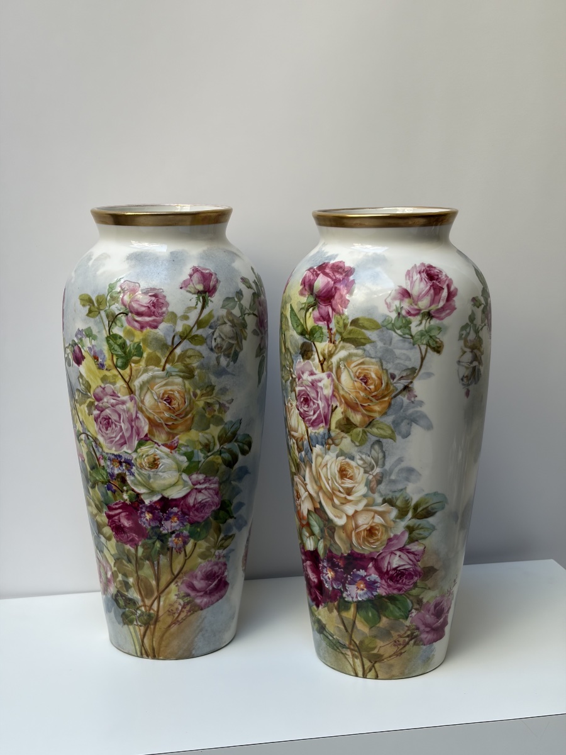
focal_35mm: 52
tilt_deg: -10.1
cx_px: 283
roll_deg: -0.1
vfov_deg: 36.8
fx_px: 1134
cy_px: 378
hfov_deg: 28.0
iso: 32
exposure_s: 1/121
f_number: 1.6
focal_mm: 5.96
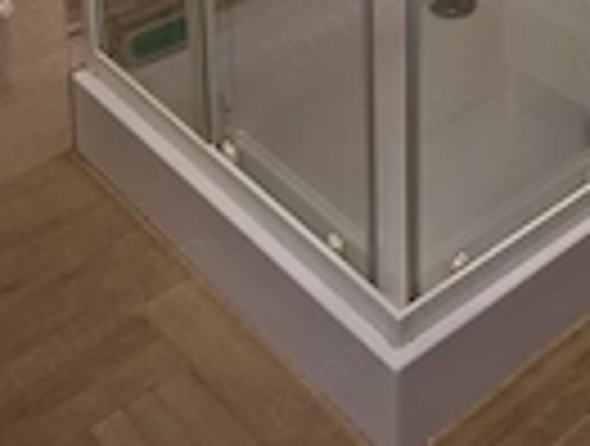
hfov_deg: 26.6
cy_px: -288
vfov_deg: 18.0
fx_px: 1196
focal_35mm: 70
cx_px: 554
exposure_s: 1/60
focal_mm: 5.54
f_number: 1.8
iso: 250
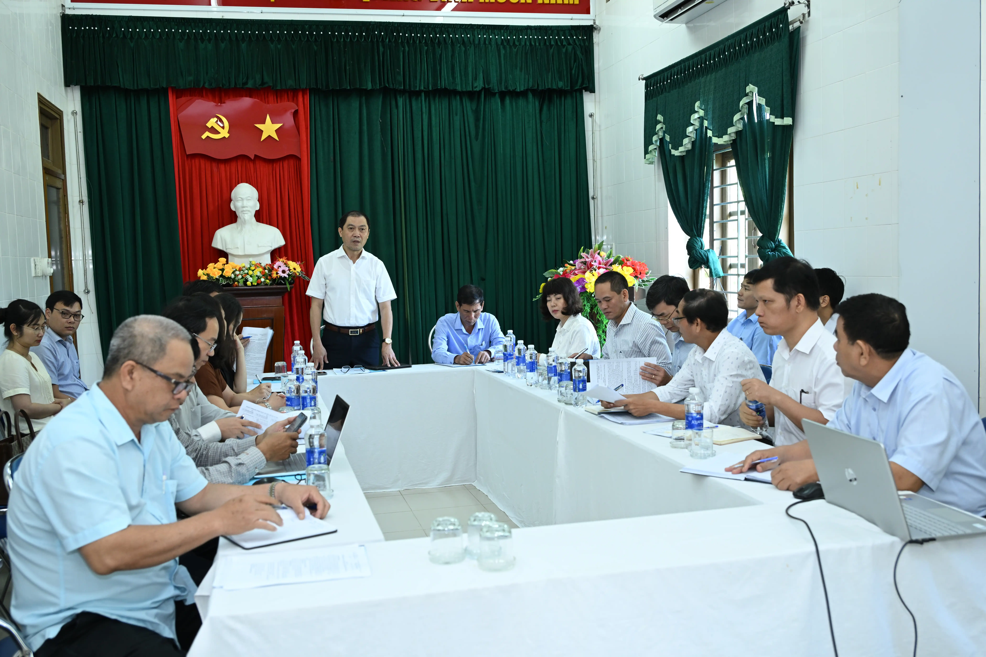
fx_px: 986
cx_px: 493
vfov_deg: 36.9
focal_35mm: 36
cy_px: 328
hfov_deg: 53.1
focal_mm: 36
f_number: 4
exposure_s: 1/60
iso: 1000
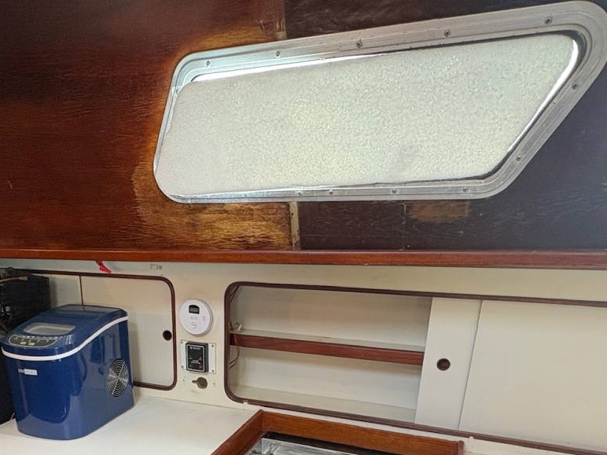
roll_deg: -0.2
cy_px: 421
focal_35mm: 29
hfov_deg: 61.0
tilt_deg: -20.9
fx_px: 509
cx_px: 237
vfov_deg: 43.5
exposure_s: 1/80
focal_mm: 2.22
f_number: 2.2
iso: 200
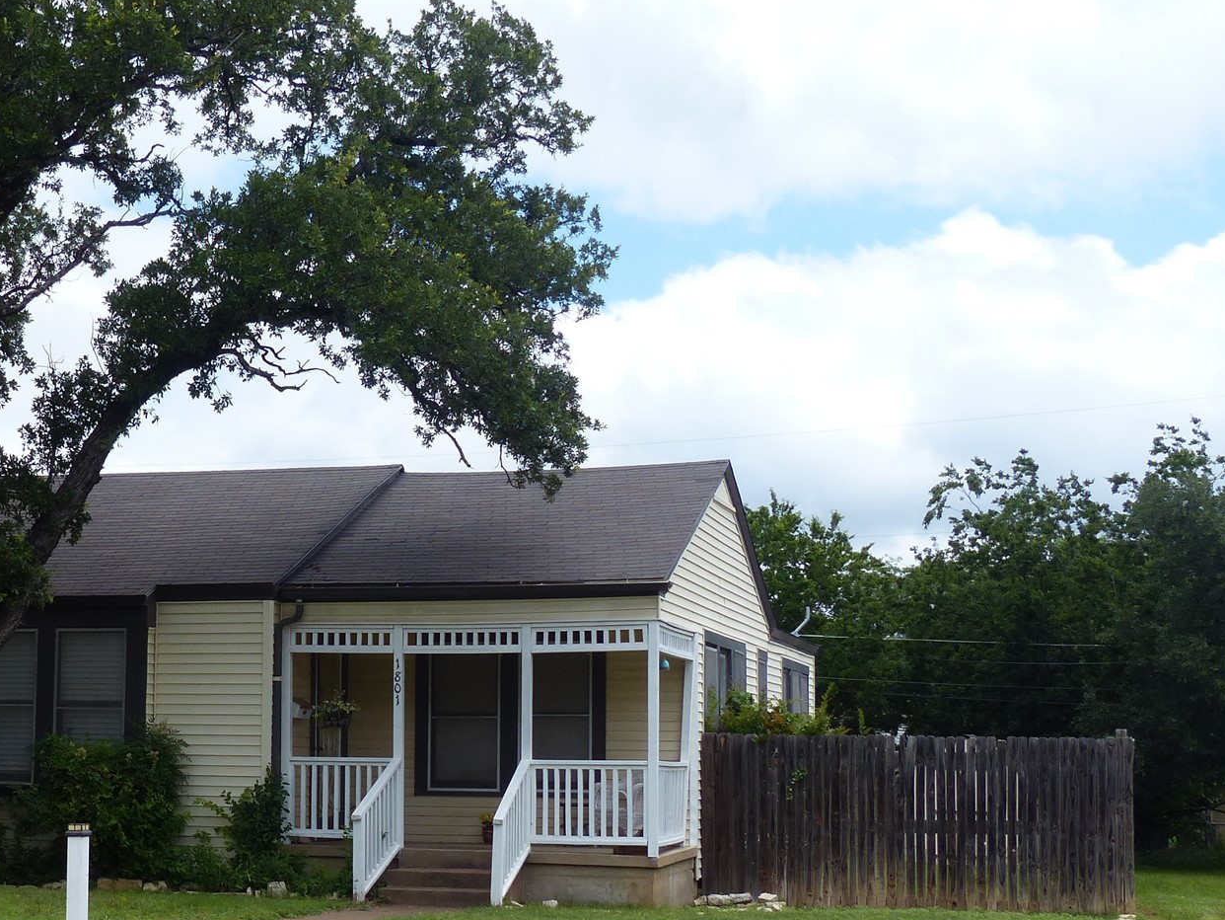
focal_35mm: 61
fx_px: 2159
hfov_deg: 31.0
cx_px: 274
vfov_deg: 23.9
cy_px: 612
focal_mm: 6.6
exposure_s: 1/800
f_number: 4
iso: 100
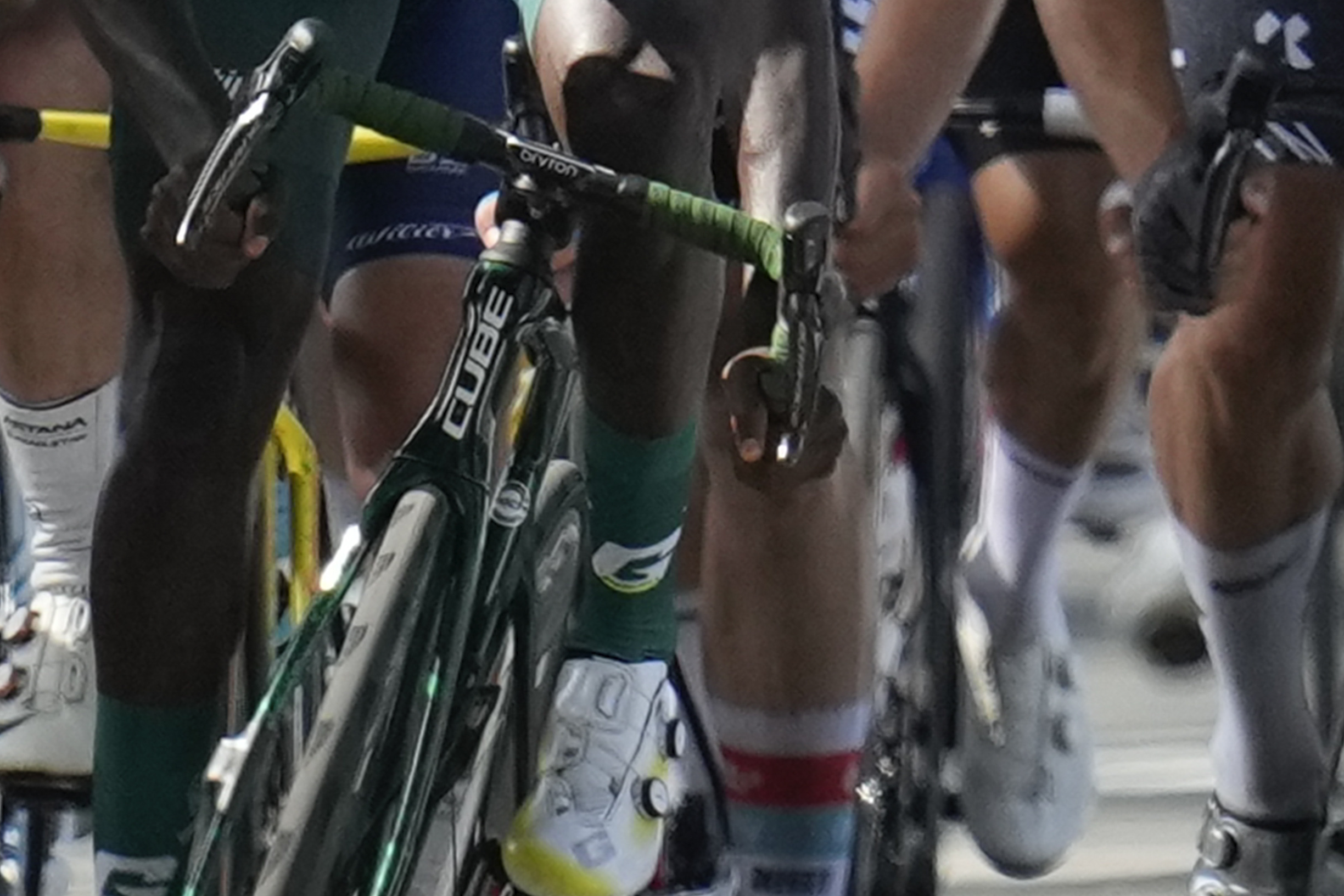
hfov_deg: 1.5
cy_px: 343
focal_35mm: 1412
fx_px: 52711
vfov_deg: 1.0
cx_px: -226
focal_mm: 400
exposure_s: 1/4000
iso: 800
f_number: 3.5
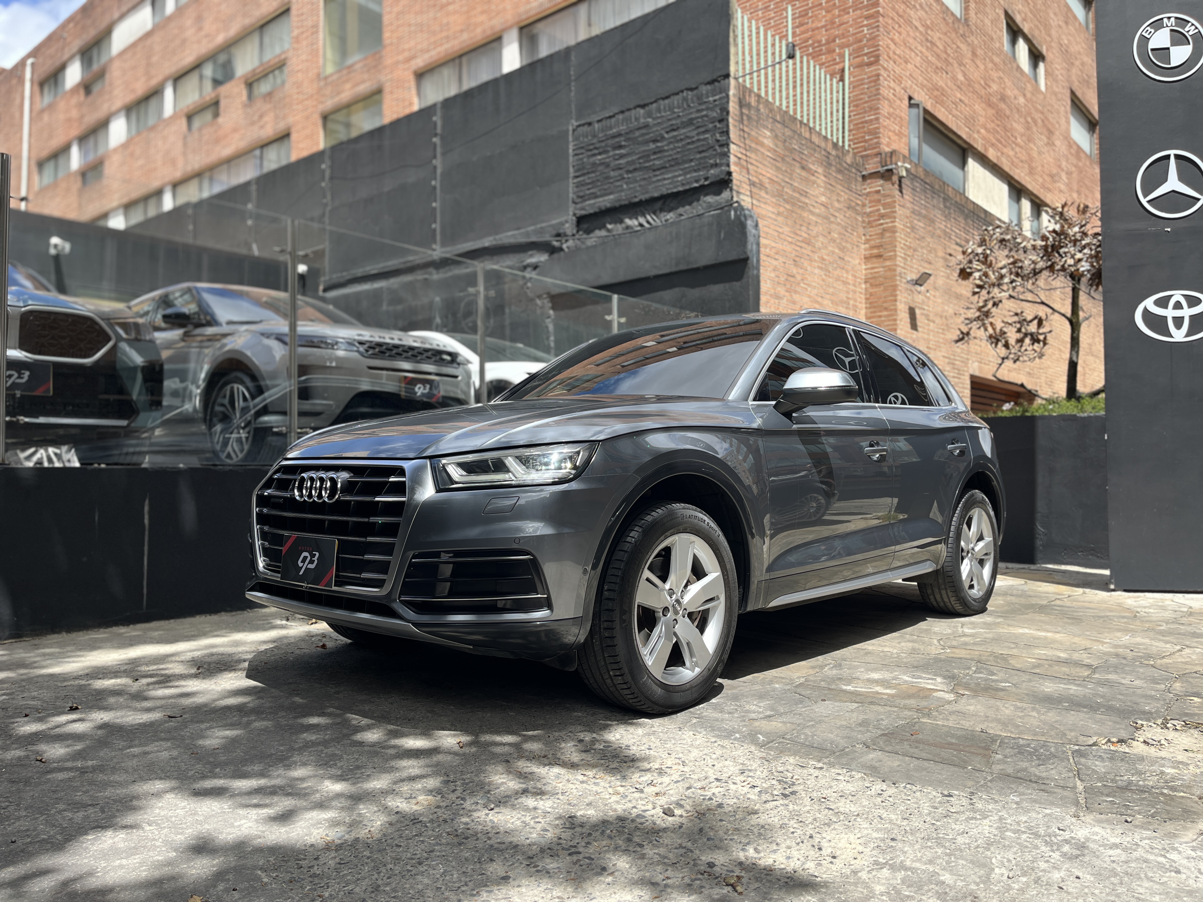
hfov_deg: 67.3
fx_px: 904
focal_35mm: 26
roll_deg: +0.2
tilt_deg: +1.6
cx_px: 602
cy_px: 451
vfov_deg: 53.1
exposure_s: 1/732
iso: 50
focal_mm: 5.1
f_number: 1.6
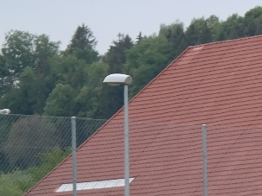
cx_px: 586
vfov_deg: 3.8
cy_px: 389
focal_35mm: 391
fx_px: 2958
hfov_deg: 5.0
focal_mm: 50
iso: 200
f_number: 4
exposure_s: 1/125
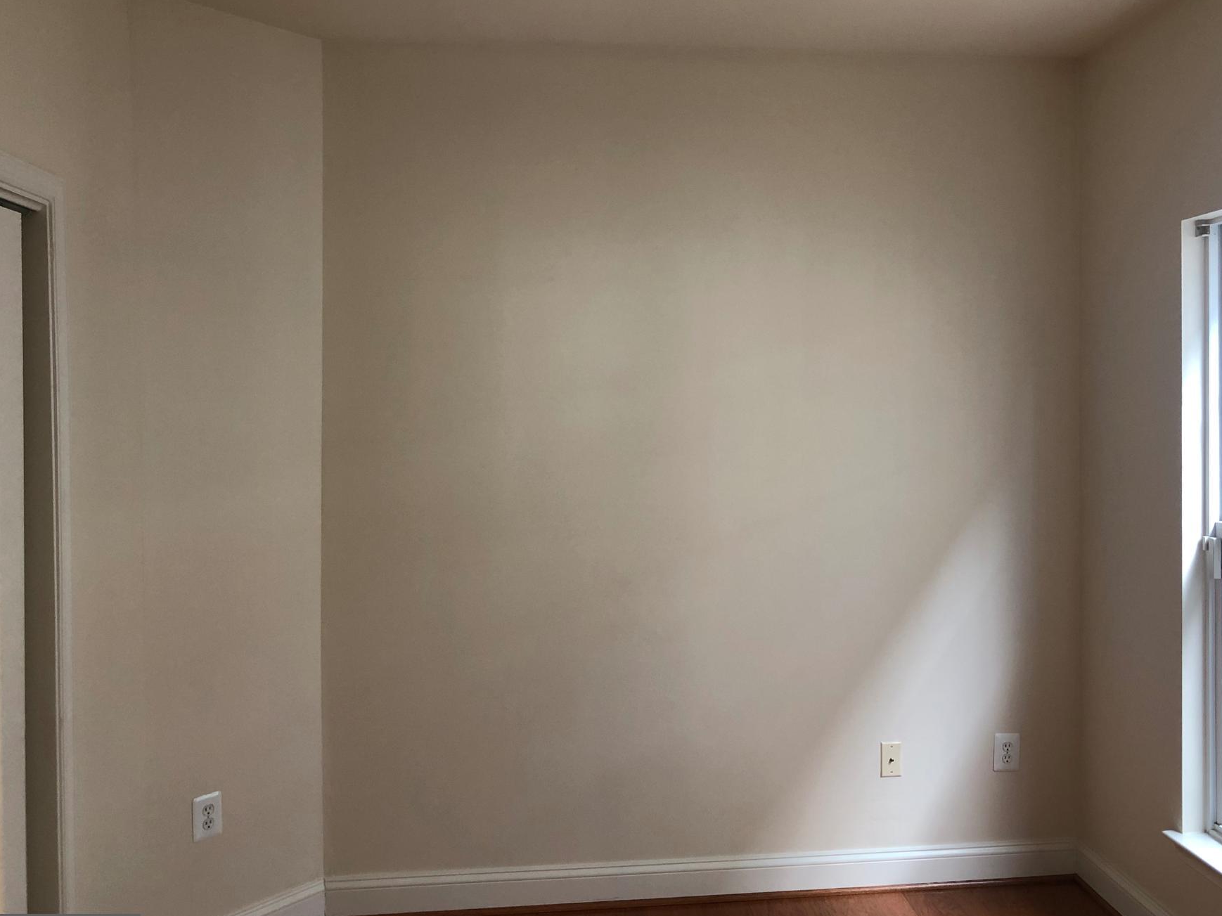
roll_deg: -0.1
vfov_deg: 42.9
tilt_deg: -1.4
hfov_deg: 55.2
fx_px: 1165
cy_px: 432
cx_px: 685
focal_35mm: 33
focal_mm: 3.99
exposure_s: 1/30
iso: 32
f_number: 1.8
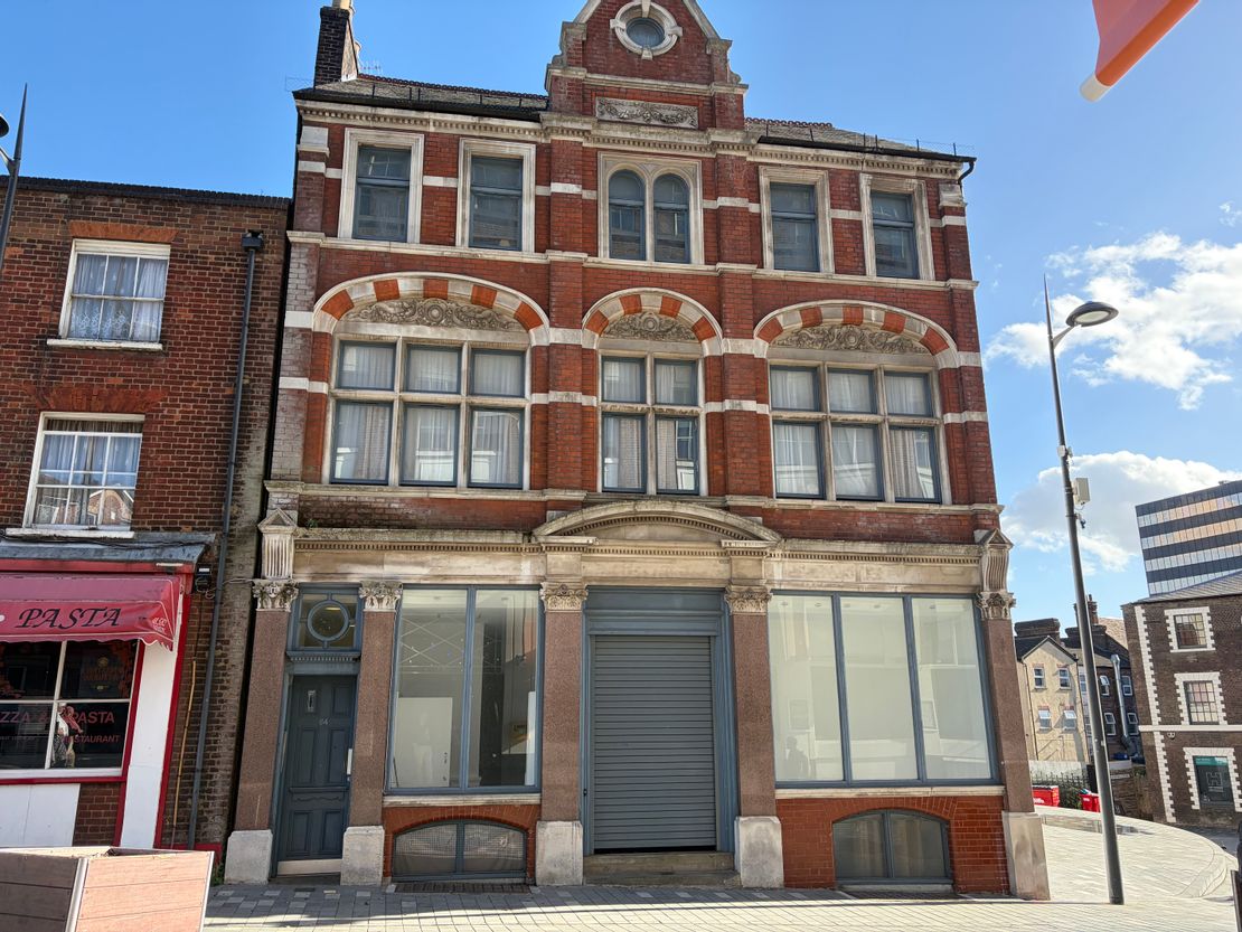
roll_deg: +1.4
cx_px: 621
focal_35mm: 26
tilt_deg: +18.7
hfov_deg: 67.3
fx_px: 933
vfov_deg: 53.1
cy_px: 466
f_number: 1.6
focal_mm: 5.96
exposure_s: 1/1364
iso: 64
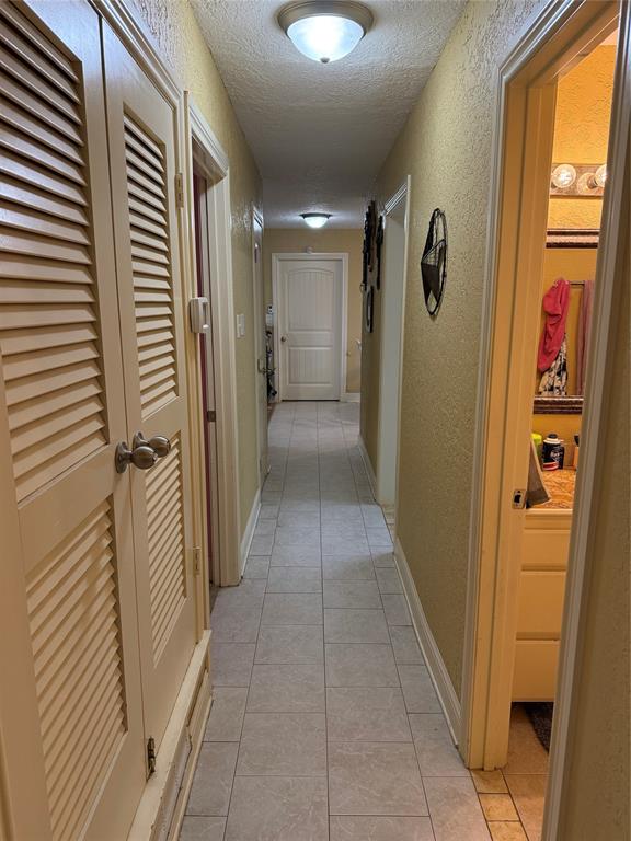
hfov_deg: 56.8
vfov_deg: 71.6
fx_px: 583
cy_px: 420
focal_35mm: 24
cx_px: 316
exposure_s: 1/120
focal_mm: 6.76
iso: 250
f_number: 1.78
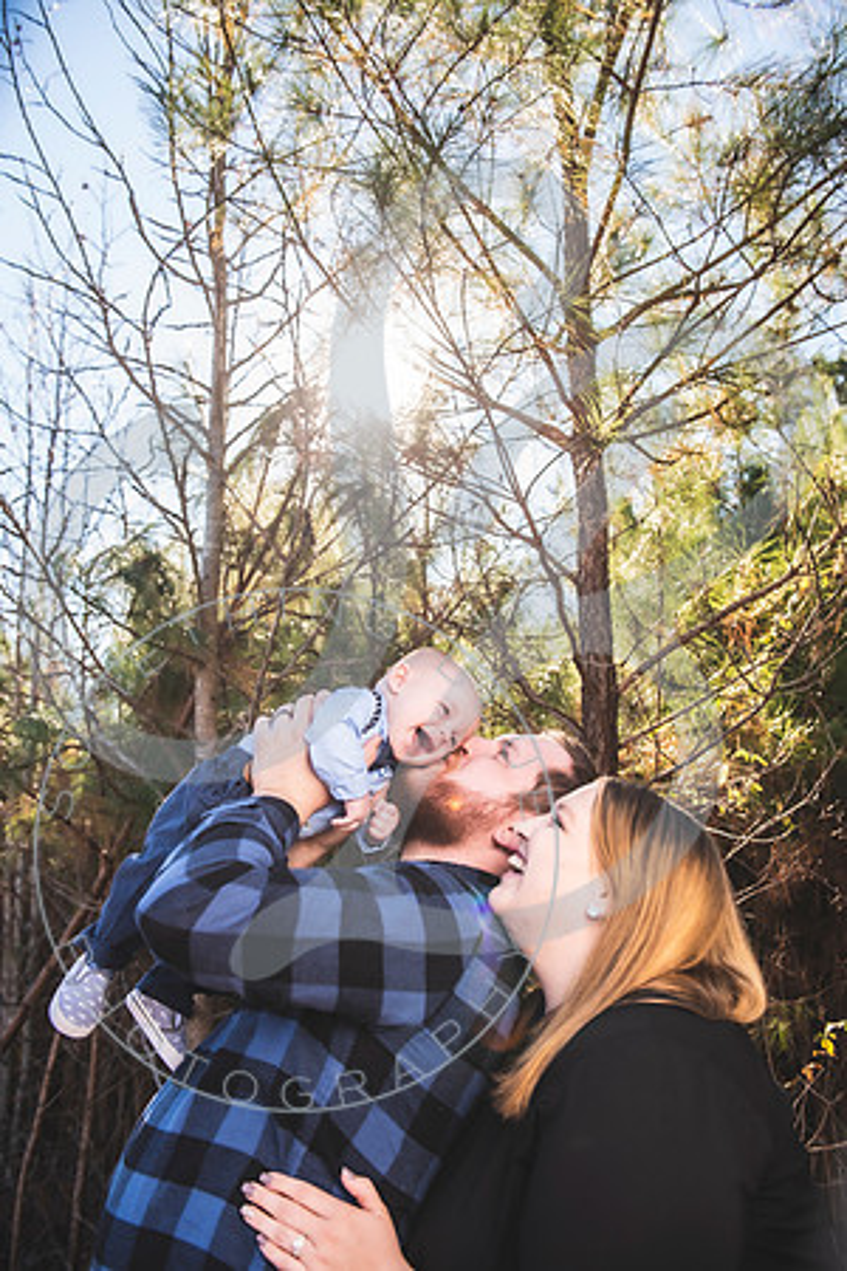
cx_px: 424
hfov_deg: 41.1
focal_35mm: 32
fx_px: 1129
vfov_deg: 58.7
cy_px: 636
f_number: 4
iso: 100
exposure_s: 1/250
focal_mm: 32
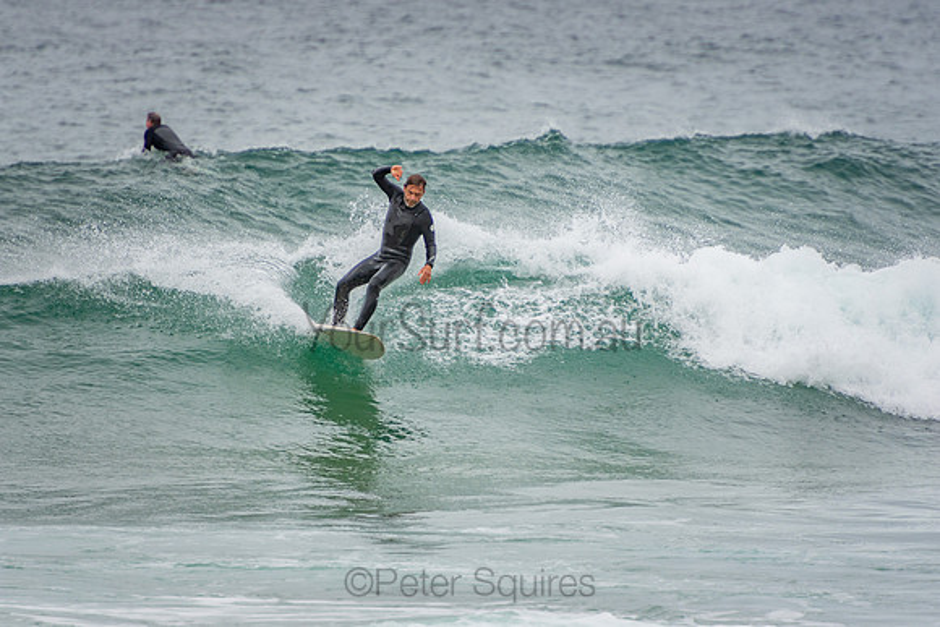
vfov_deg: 2.4
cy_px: 314
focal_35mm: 585
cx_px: 470
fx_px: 15278
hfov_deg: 3.5
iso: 250
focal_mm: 390
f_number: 5.6
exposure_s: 1/1600
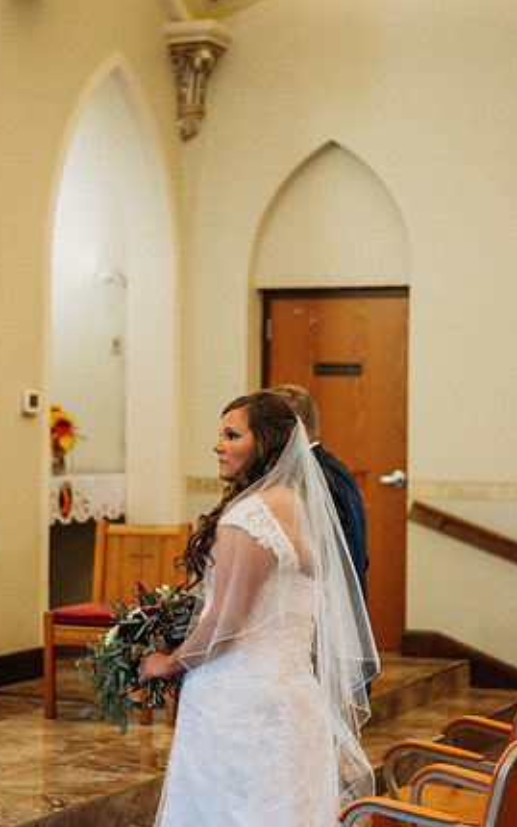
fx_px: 1802
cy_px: 398
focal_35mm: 80
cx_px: 259
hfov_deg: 16.3
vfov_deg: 25.8
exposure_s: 1/800
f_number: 1.8
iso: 640
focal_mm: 50
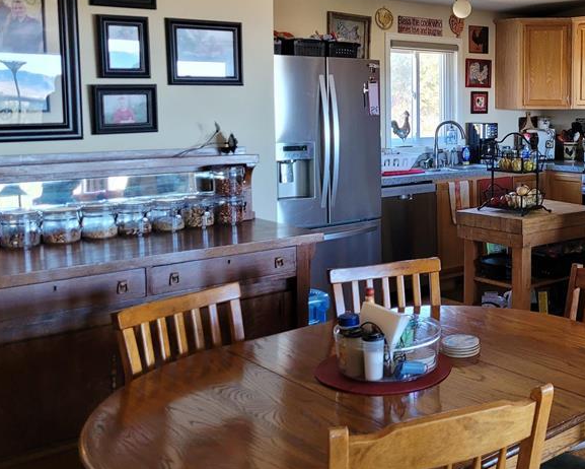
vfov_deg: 33.1
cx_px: 498
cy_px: 146
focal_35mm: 45
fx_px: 779
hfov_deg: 39.0
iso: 250
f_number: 1.8
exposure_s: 1/40
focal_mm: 5.4
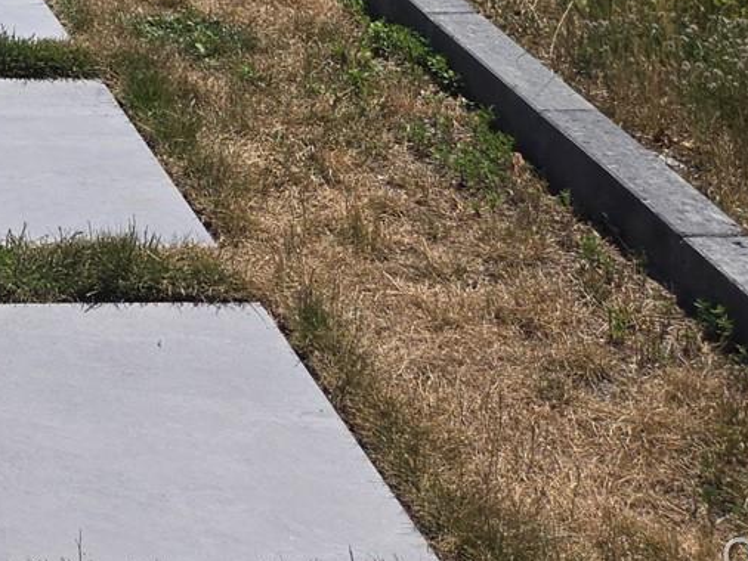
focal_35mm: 93
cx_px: -491
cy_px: -543
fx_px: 2011
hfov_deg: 17.9
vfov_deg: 13.7
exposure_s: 1/3282
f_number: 1.8
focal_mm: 5.4
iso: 25
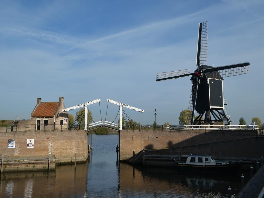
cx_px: 132
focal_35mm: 37
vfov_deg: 38.7
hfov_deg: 50.1
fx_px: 282
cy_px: 99
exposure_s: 1/800
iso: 80
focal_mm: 6.7
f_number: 4.5
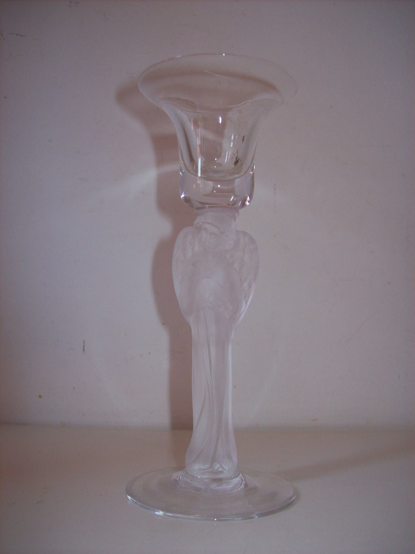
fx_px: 576
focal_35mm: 36
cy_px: 277
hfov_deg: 39.6
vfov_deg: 51.4
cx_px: 208
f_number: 2.7
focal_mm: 6
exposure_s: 1/64
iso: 80
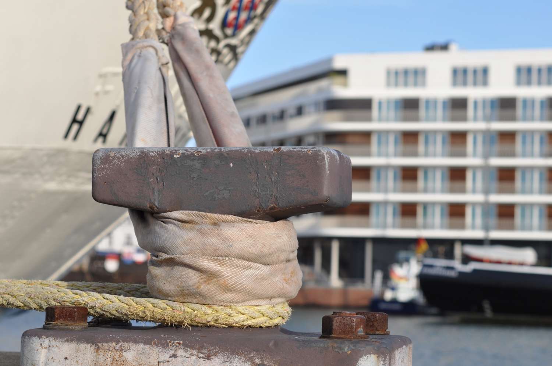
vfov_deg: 15.1
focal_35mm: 90
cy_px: 183
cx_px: 276
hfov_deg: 22.6
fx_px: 1378
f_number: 6.3
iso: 200
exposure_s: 1/640
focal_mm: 60
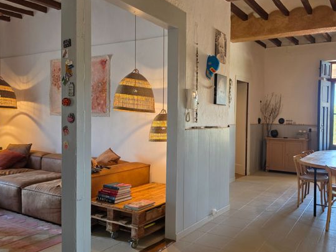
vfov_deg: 46.8
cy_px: 127
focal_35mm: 30
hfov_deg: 59.4
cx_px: 205
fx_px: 291
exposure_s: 1/180
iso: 125
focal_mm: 6.5
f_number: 1.4
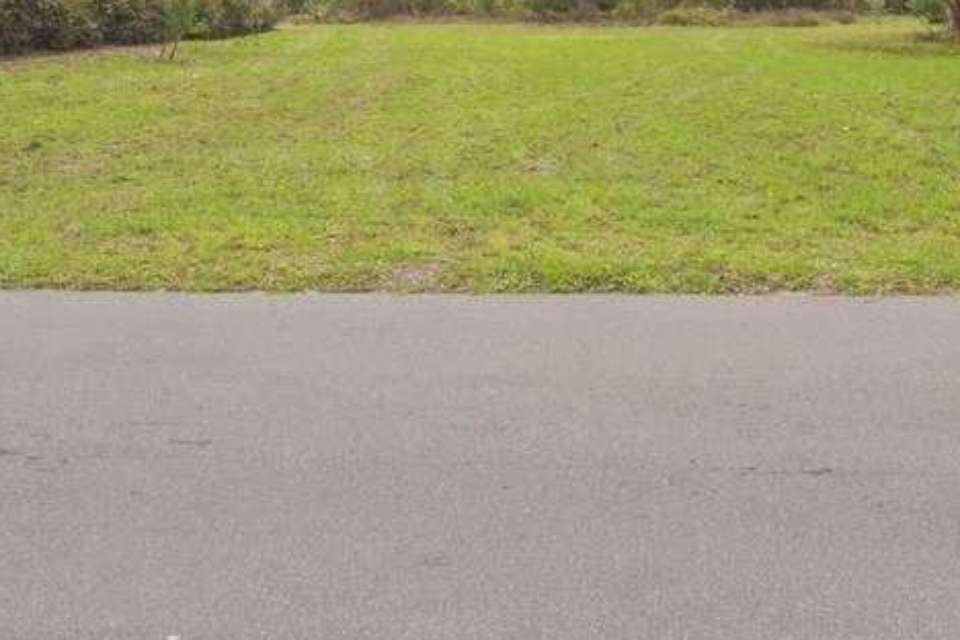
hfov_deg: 46.9
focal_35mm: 41
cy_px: -67
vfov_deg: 29.4
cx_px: 605
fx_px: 1093
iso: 100
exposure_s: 1/250
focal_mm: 10
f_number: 11
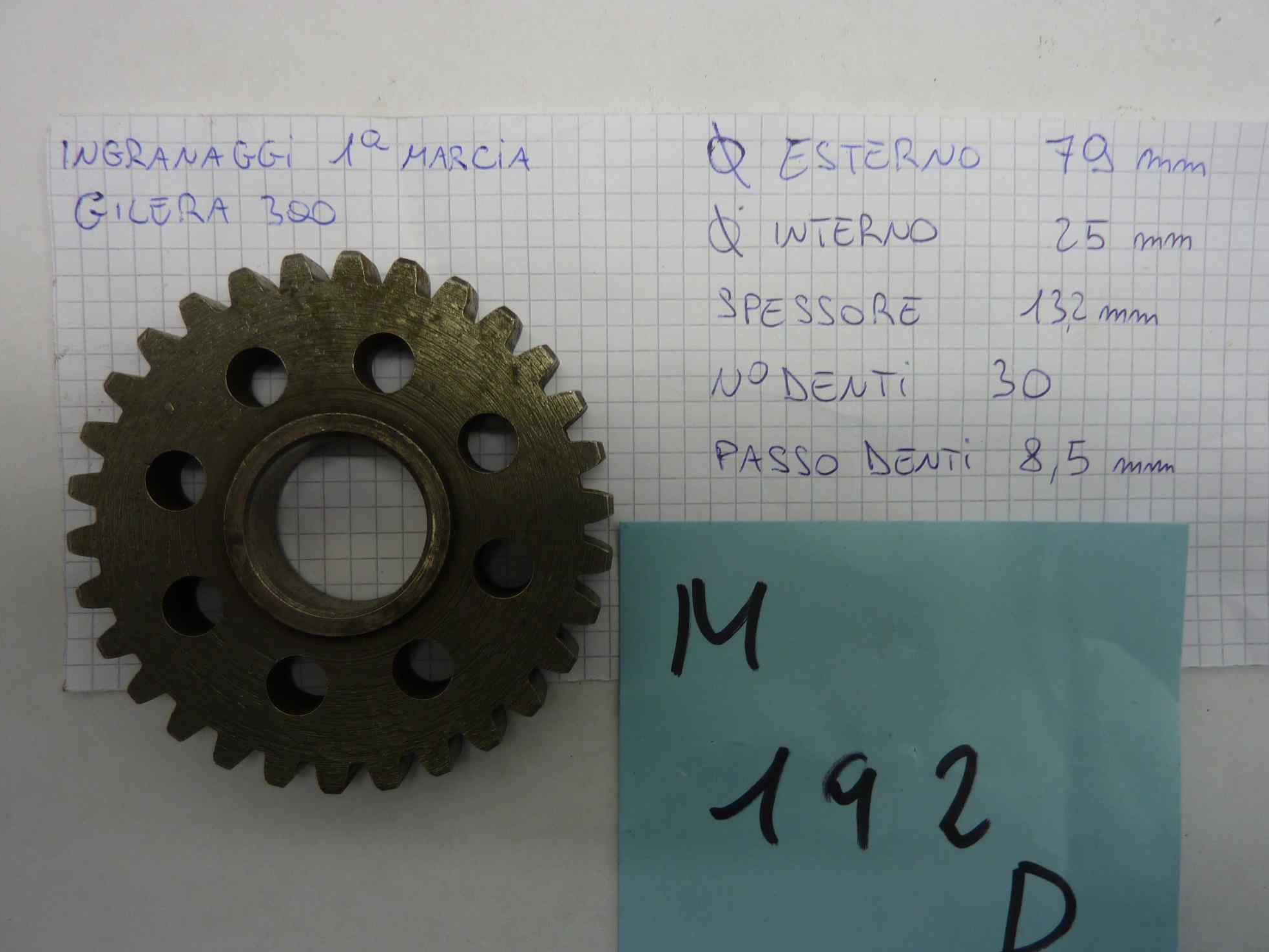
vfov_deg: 53.1
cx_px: 655
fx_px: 953
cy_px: 473
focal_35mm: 26
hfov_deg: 67.3
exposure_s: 1/30
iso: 80
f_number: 3.3
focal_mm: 4.1
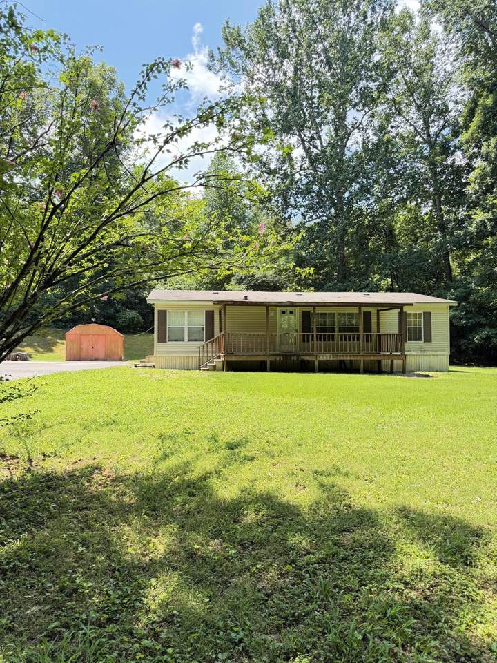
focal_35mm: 24
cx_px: 248
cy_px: 332
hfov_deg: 56.8
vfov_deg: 71.6
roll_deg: +0.0
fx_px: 459
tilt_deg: +1.5
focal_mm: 6.76
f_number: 1.78
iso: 100
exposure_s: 1/728
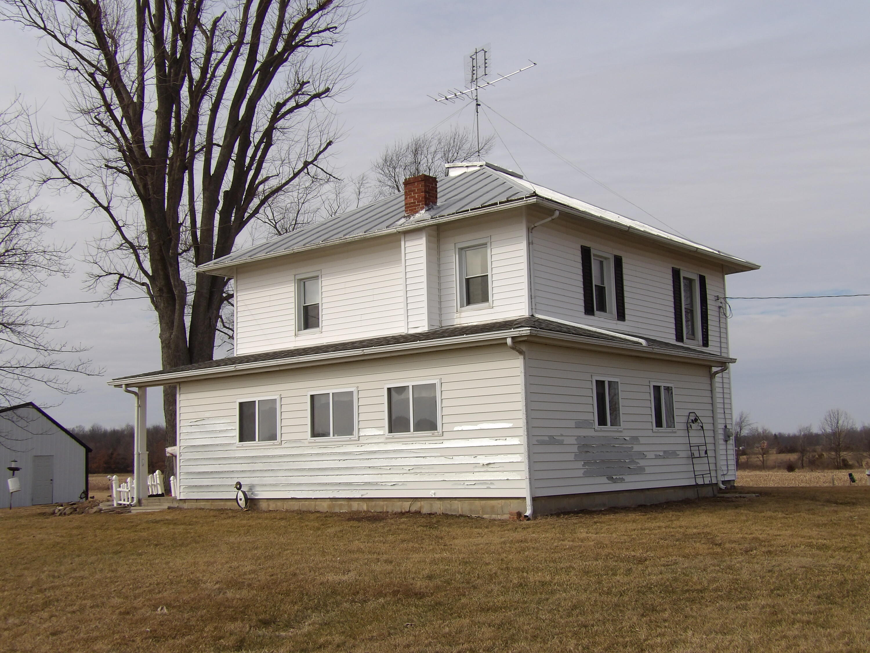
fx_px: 980
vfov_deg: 36.8
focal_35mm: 39
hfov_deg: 47.9
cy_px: 326
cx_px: 435
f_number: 5.2
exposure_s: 1/573
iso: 100
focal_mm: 7
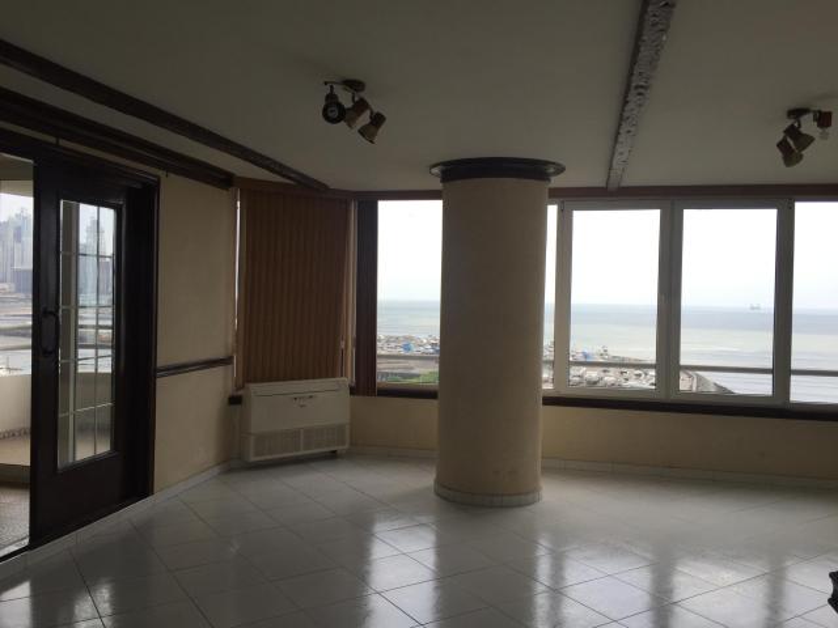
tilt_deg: -1.6
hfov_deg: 61.7
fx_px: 702
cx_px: 419
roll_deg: -2.0
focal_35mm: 29
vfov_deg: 48.2
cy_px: 314
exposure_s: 1/425
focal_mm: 4.15
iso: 32
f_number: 2.2
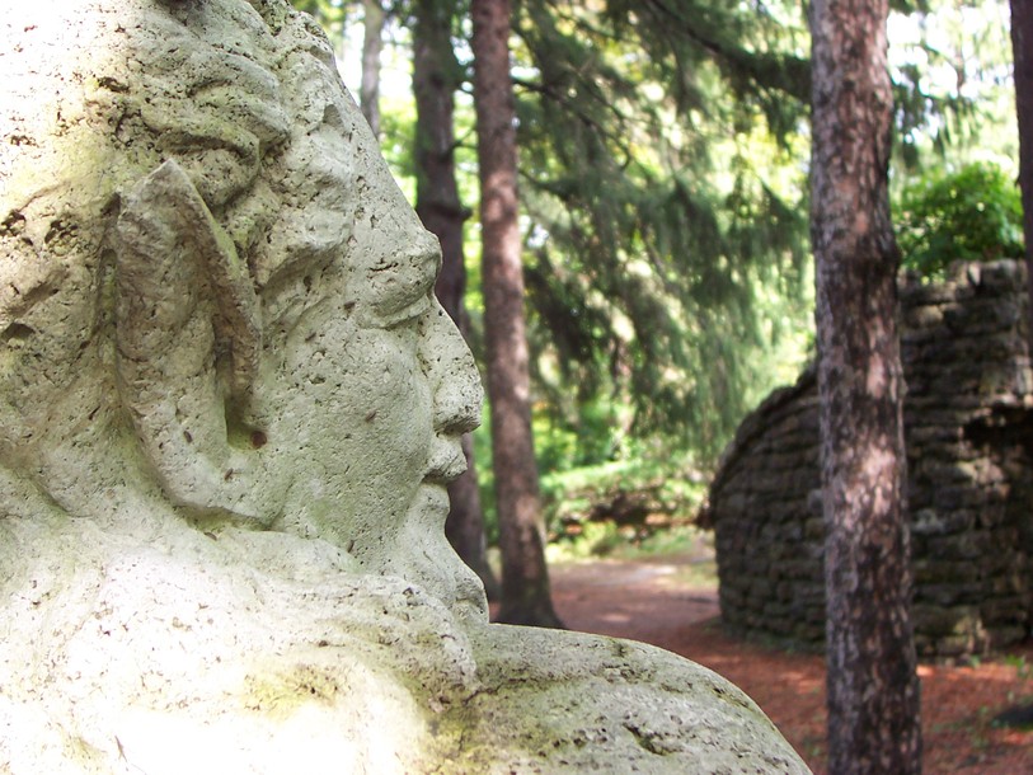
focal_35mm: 46
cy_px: 388
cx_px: 516
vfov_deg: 31.5
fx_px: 1373
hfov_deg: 41.2
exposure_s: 1/60
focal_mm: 7
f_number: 3
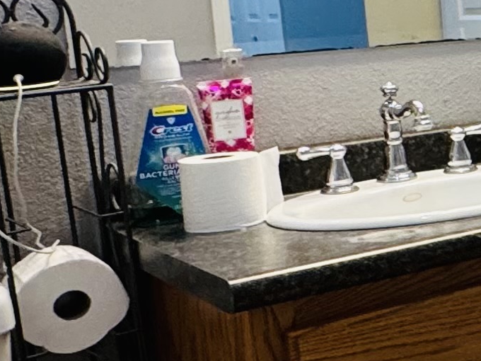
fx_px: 1153
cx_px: 874
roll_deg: +2.2
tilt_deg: -6.1
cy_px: 91
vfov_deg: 17.7
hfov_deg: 18.3
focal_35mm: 83
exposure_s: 1/60
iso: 250
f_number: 2.2
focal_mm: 2.22
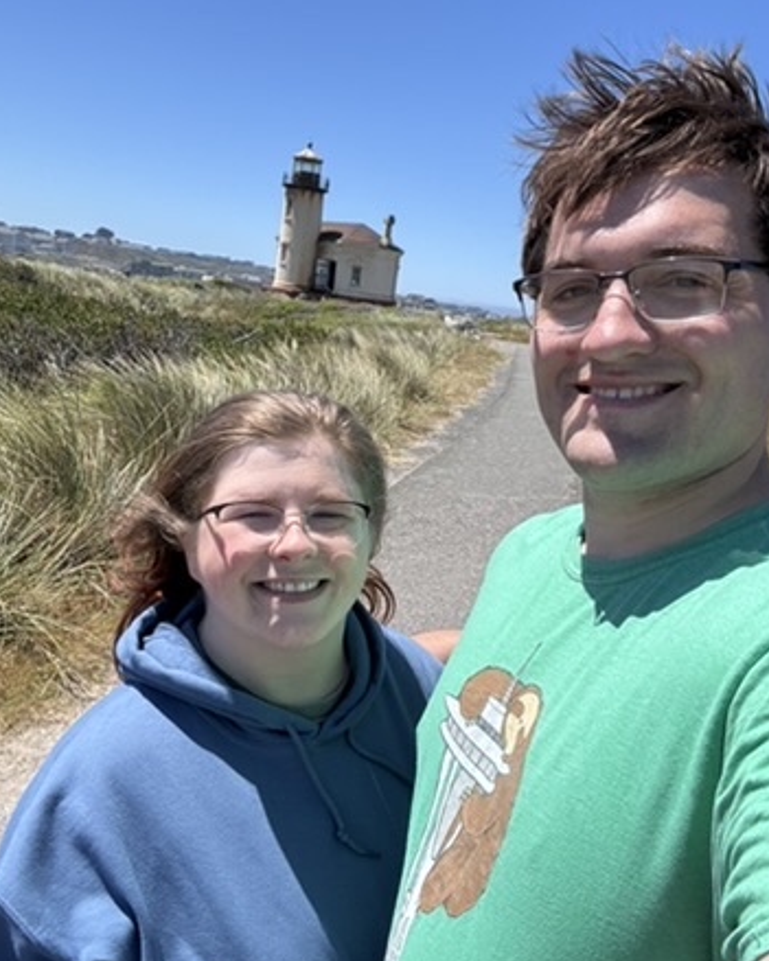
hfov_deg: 45.8
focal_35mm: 32
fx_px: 911
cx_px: 381
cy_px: 464
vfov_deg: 55.7
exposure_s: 1/1038
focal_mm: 2.69
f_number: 1.9
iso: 25
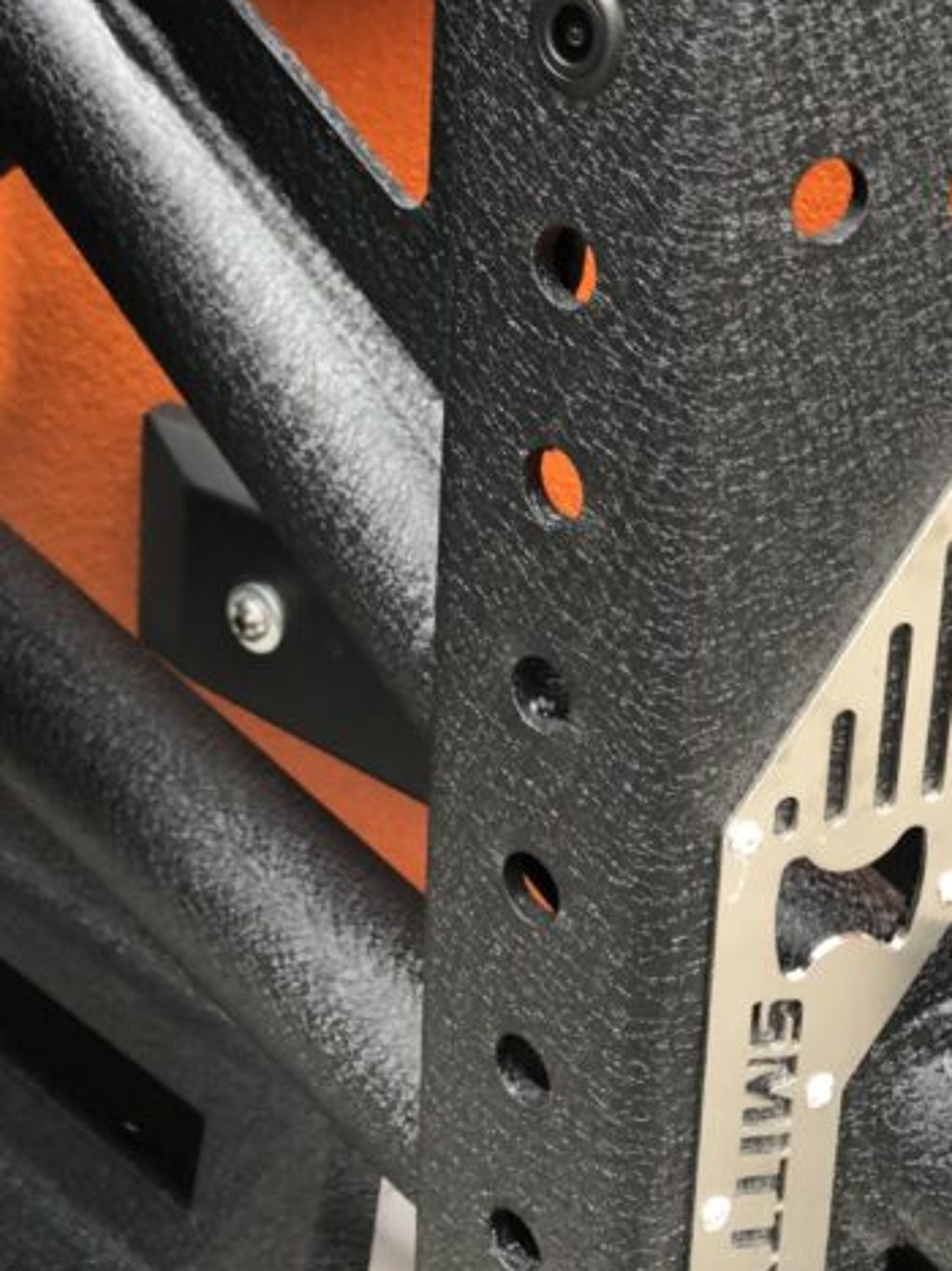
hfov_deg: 29.9
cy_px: 193
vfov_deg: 37.7
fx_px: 1761
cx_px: 685
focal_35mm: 48
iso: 40
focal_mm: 4
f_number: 1.8
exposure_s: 1/15
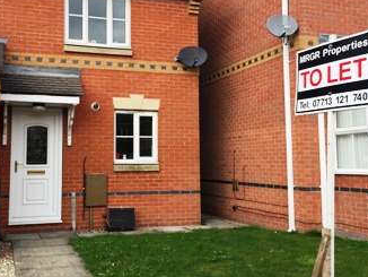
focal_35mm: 40
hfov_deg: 46.2
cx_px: 132
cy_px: 125
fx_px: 426
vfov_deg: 36.0
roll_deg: -0.5
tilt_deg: +5.6
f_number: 2.2
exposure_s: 1/1412
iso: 32
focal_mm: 4.15
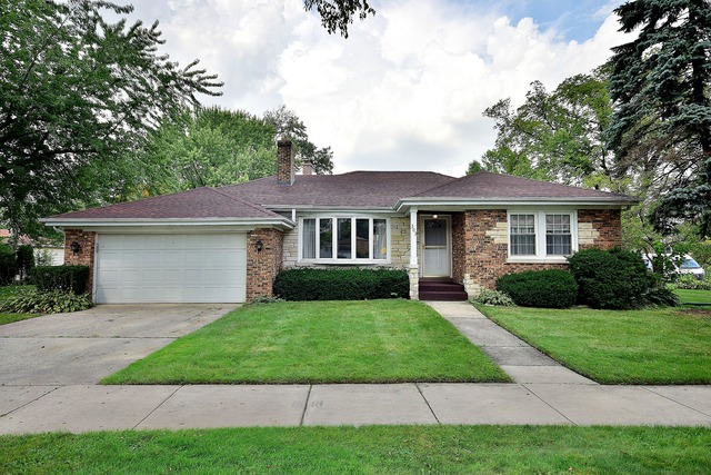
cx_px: 356
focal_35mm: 21
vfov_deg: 59.5
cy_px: 238
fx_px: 415
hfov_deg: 81.2
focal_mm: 14
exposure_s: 1/160
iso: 100
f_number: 6.3
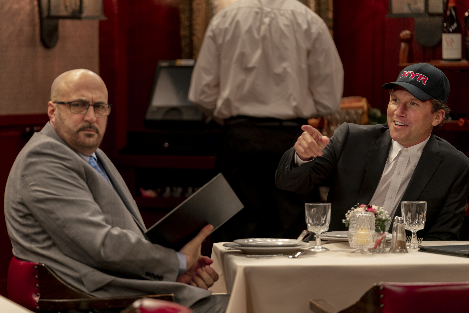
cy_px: 156
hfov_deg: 12.0
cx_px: 234
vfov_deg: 8.0
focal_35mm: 171
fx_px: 2228
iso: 1000
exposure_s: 1/250
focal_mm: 171
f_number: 2.8
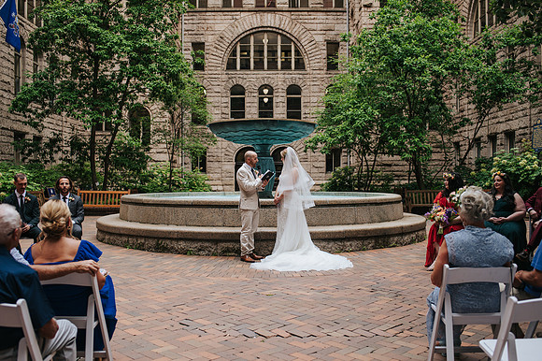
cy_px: 182
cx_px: 271
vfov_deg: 36.5
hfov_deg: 52.8
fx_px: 546
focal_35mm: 36
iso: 250
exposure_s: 1/400
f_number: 3.2
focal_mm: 35
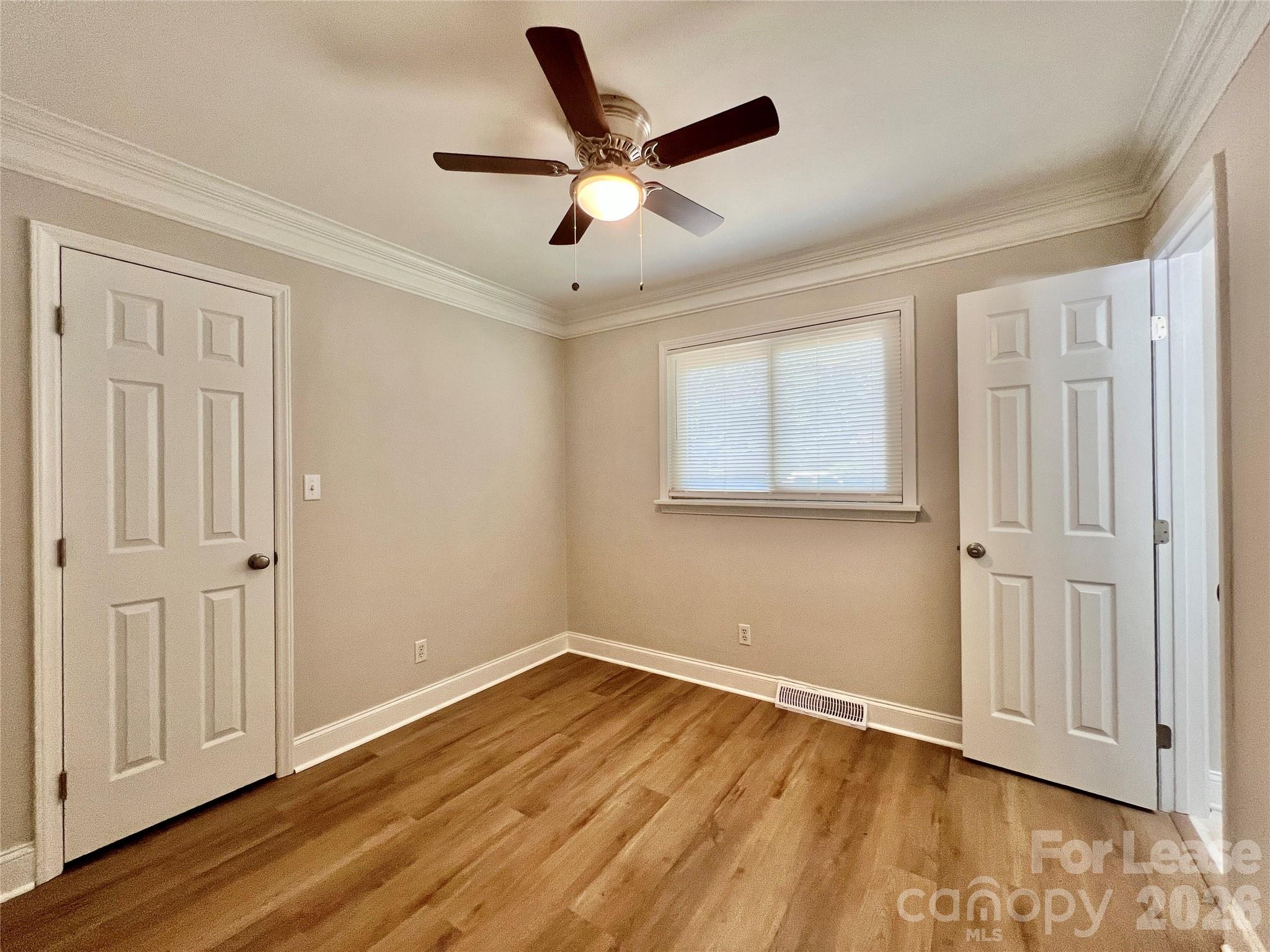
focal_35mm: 13
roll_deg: +0.9
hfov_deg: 106.2
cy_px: 476
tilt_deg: -0.5
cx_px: 635
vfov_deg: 89.9
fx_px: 477
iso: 160
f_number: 1.8
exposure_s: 1/120
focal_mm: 1.57
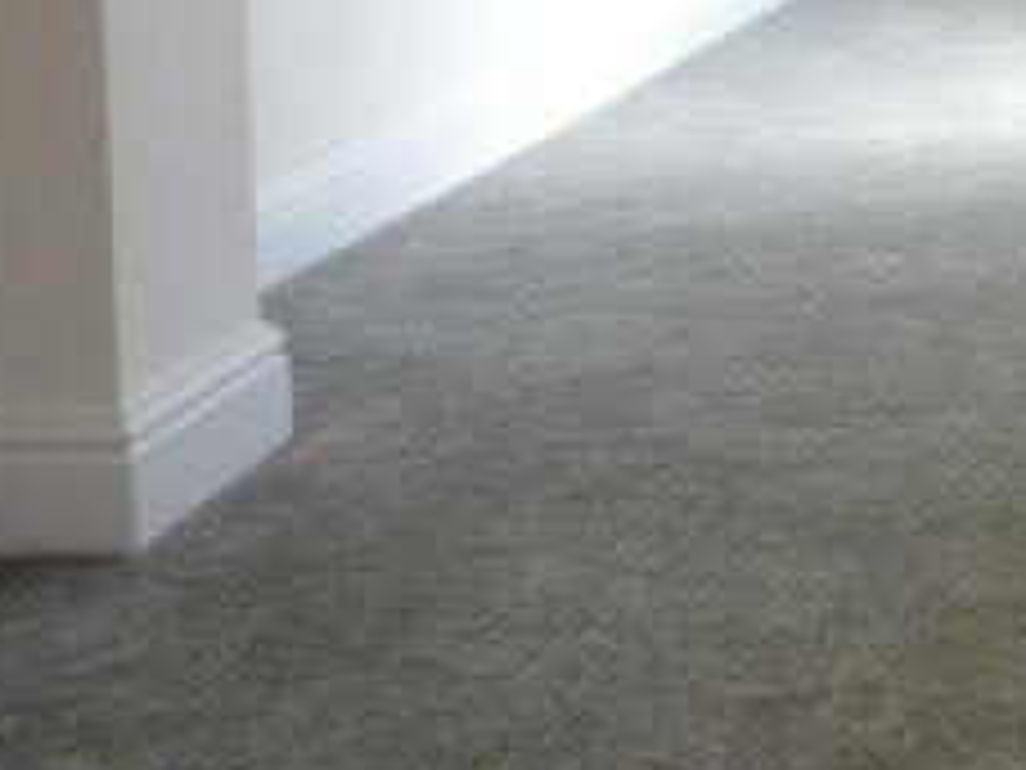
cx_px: 1280
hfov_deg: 26.4
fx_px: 1897
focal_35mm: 64
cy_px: -101
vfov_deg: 21.6
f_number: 3.3
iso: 80
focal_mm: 4.1
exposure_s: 1/40
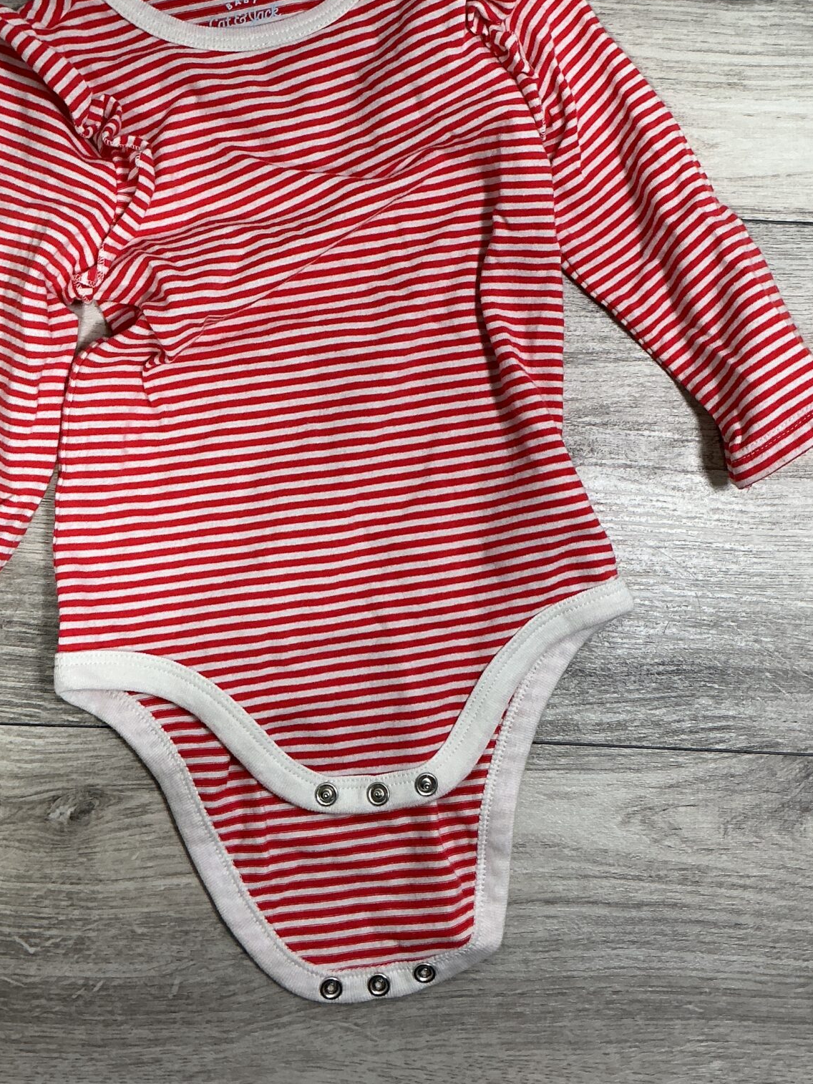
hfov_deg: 29.7
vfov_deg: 38.6
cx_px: 364
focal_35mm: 49
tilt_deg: -83.8
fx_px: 1535
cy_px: 379
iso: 50
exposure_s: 1/50
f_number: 1.8
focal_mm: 3
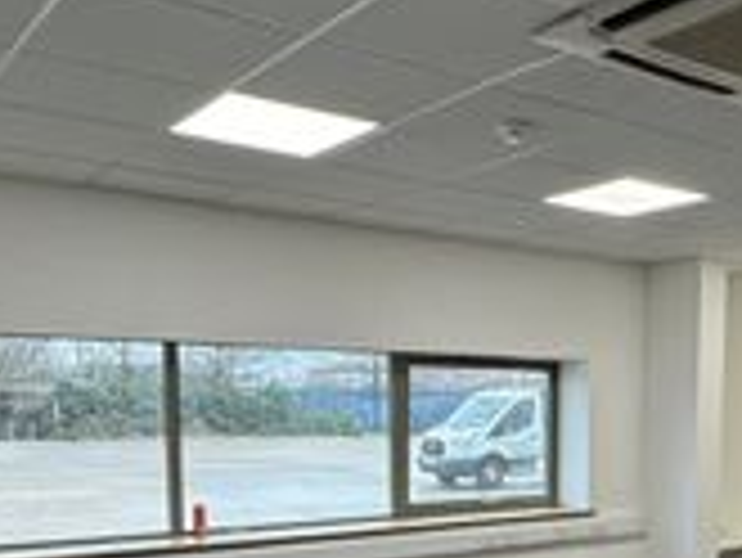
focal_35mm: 34
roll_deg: -0.2
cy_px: 508
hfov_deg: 52.5
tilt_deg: -6.0
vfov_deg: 38.7
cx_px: 517
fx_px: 729
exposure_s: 1/100
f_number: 2.2
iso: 100
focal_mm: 2.22
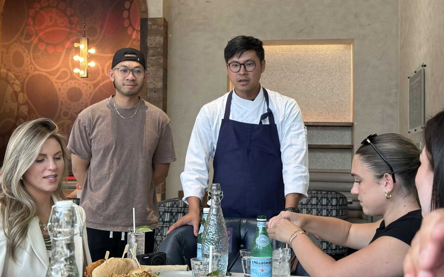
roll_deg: -0.4
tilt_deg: +3.5
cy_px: 133
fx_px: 702
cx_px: 198
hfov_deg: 35.1
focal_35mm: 58
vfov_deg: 22.4
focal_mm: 6.86
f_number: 1.78
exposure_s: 1/40
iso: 200
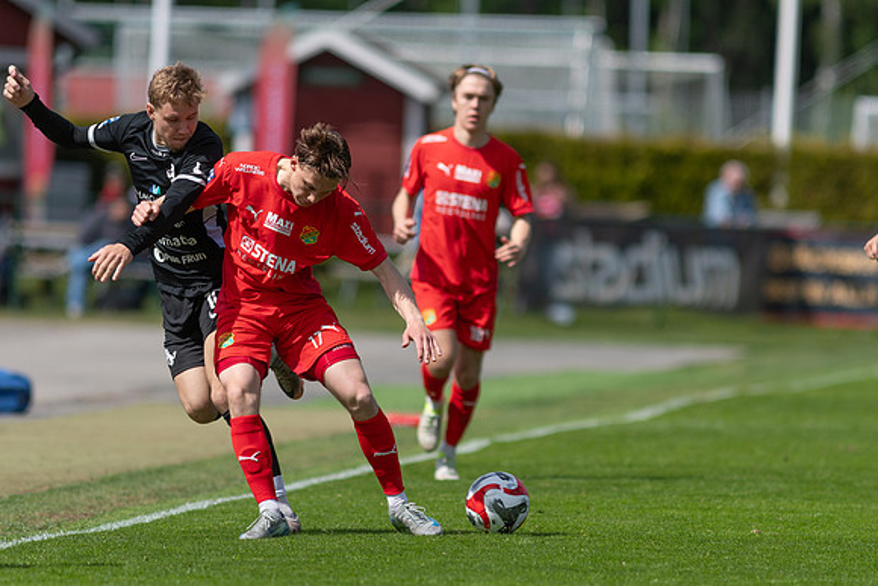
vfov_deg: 3.1
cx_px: 439
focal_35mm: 450
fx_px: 10977
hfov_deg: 4.6
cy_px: 293
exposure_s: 1/2500
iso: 100
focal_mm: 300
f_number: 3.2
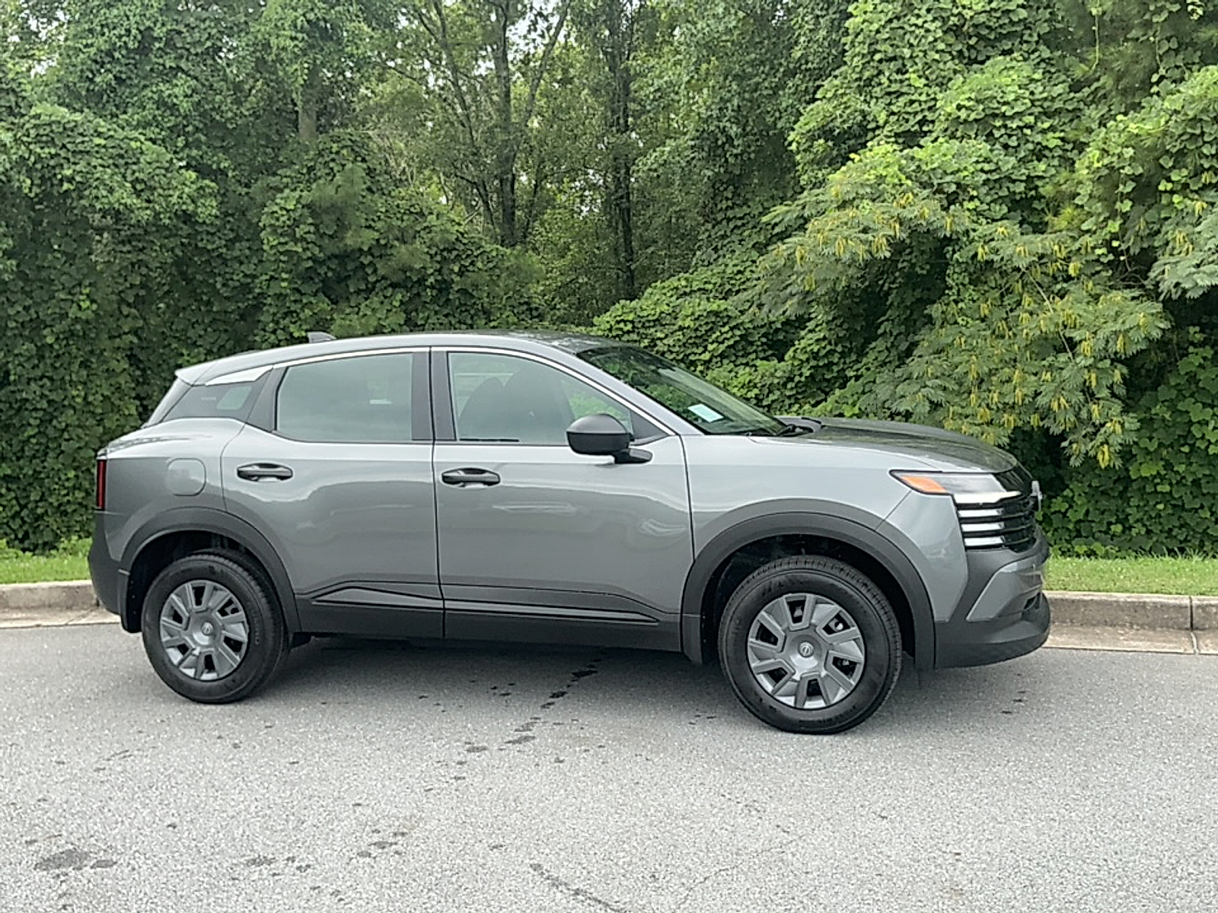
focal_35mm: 29
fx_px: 1020
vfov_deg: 48.2
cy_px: 456
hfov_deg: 61.7
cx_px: 609
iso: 25
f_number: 1.8
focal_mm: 3
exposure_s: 1/556
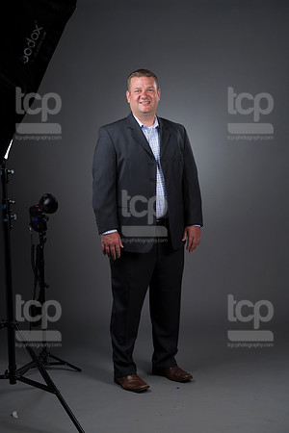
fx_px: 987
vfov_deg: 24.8
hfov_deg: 16.7
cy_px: 216
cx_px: 144
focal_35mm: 82
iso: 160
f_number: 5.6
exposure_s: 1/250
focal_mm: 82
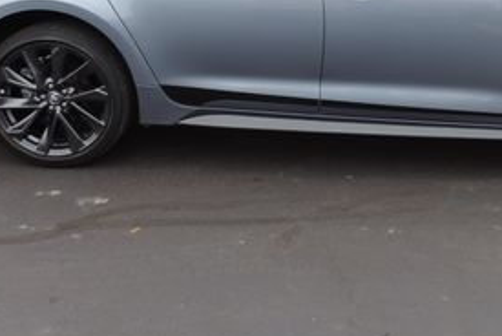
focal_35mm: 58
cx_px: 385
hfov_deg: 33.7
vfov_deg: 22.6
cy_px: 11
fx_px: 810
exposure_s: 1/60
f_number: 3
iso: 80
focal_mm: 4.3
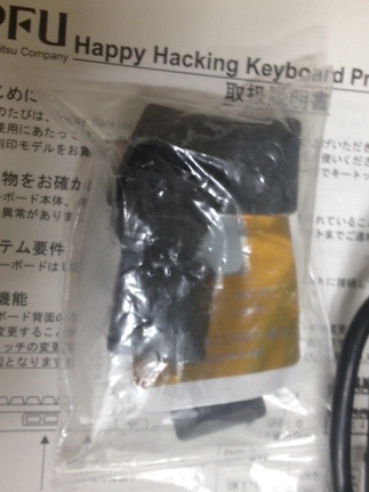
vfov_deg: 36.8
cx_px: 200
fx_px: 739
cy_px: 235
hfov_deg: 28.0
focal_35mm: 52
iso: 80
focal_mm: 4.28
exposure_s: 1/20
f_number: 2.4
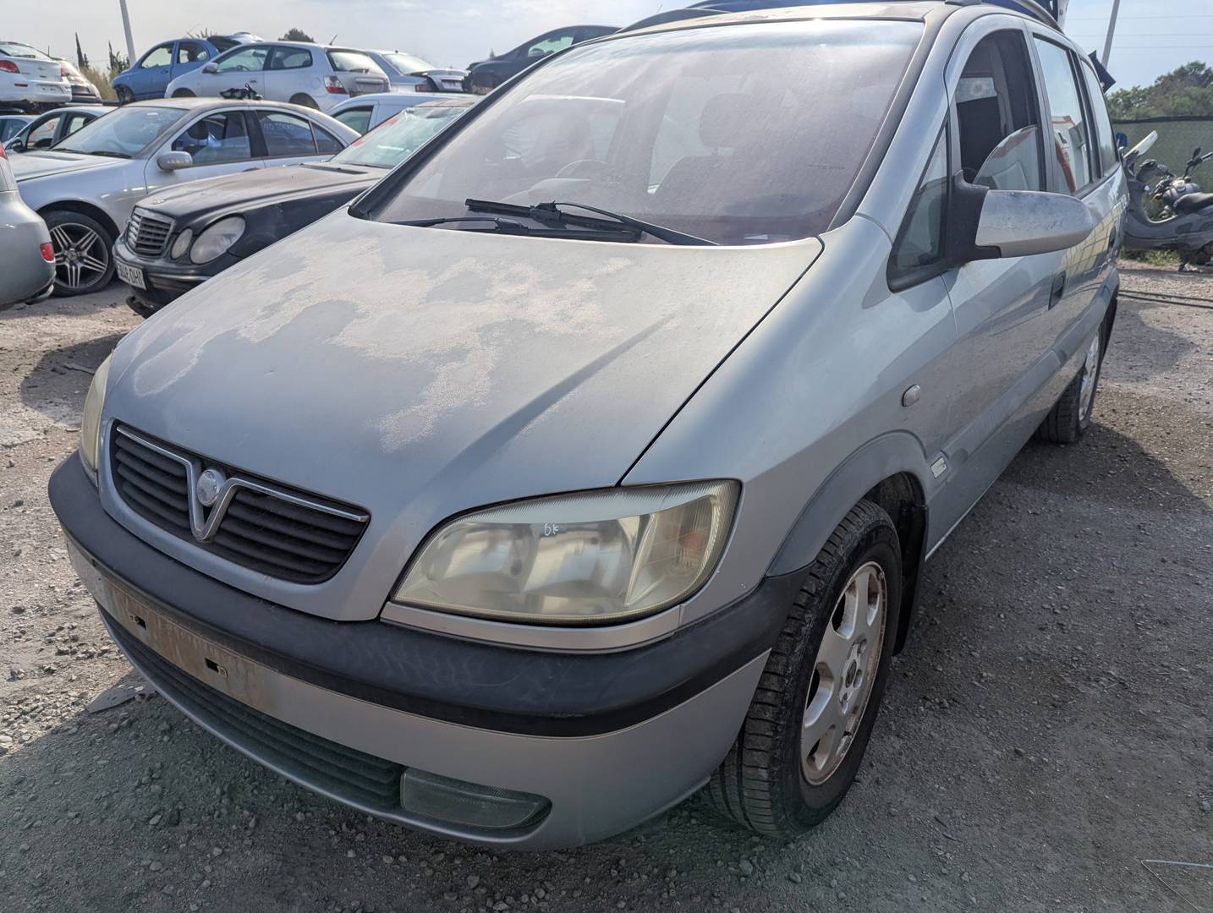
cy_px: 456
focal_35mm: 24
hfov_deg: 71.5
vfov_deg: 56.9
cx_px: 606
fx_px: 842
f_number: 1.85
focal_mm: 6.81
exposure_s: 1/2833
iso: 44
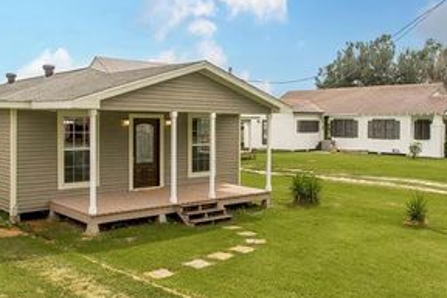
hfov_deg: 65.8
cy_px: 125
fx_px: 323
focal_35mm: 26
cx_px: 121
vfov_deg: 49.4
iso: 320
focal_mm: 15
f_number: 8
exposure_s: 1/1000
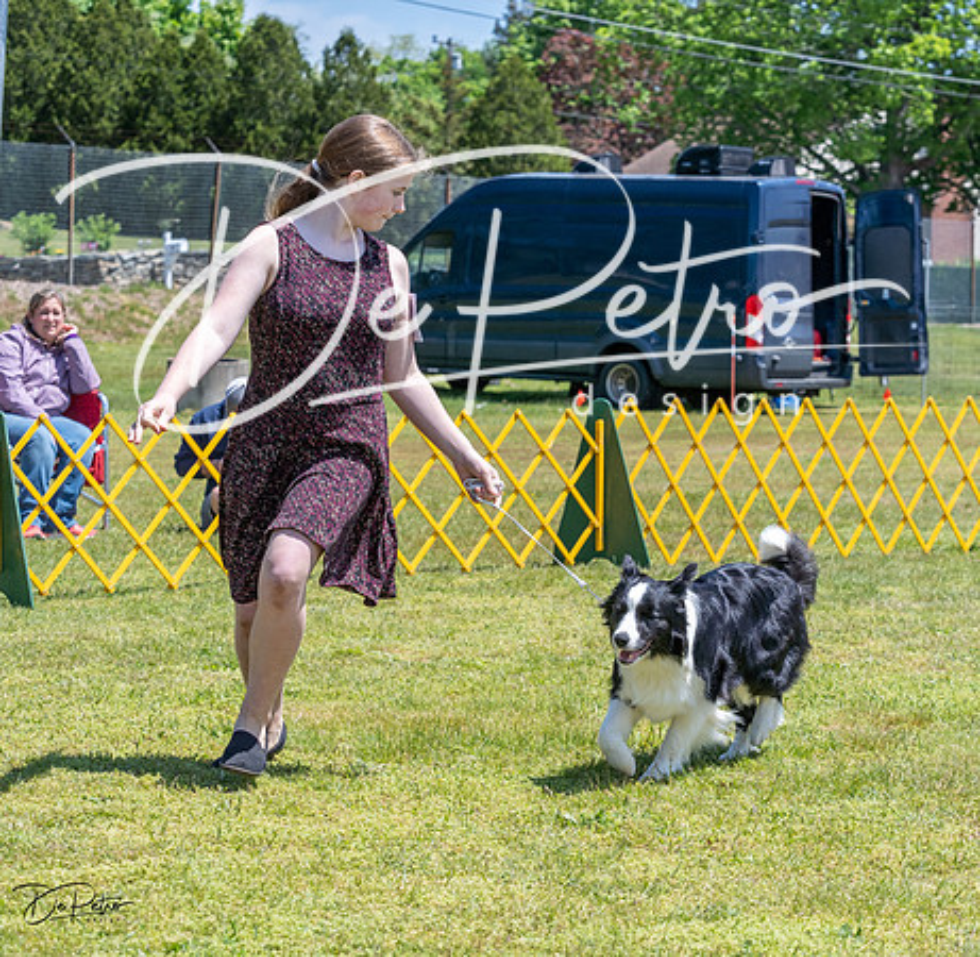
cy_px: 478
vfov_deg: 15.9
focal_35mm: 108
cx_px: 717
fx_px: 3427
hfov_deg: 16.2
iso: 640
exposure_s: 1/1600
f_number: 7.1
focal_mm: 86
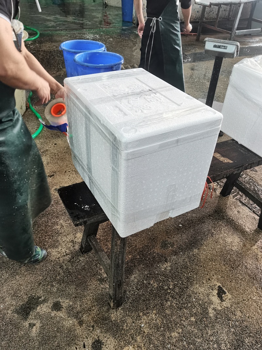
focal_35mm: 27
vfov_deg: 65.3
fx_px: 273
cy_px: 175
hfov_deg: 51.3
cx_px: 131
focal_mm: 4.94
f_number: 1.9
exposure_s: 1/50
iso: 200
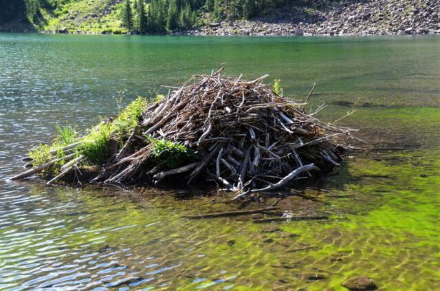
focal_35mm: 60
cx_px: 220
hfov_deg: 33.5
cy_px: 146
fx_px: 731
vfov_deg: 22.5
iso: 200
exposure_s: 1/200
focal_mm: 40
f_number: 7.1
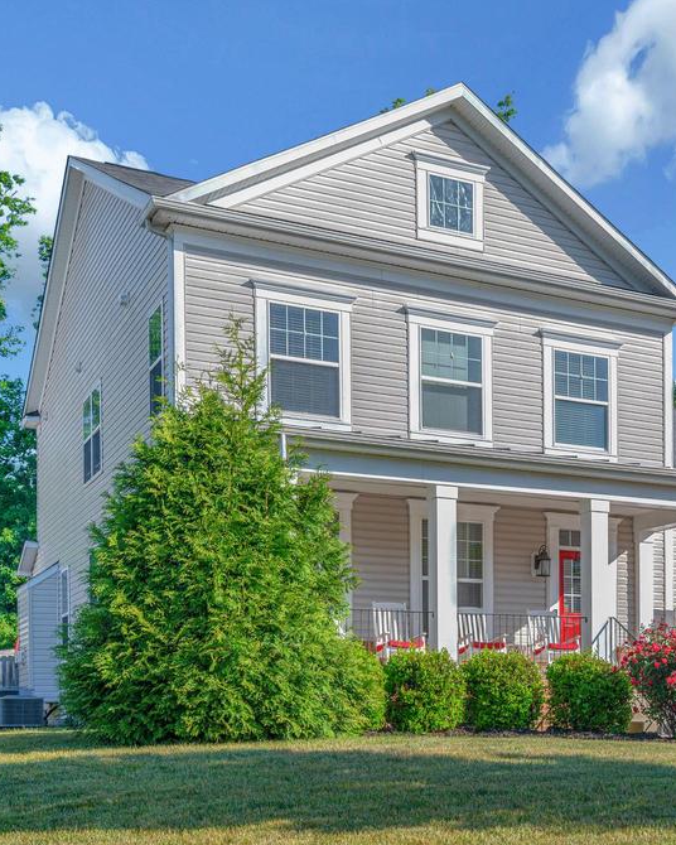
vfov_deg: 42.9
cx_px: 470
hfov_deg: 34.4
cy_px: 427
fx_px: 1075
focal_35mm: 43
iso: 100
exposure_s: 1/400
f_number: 7.1
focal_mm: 30
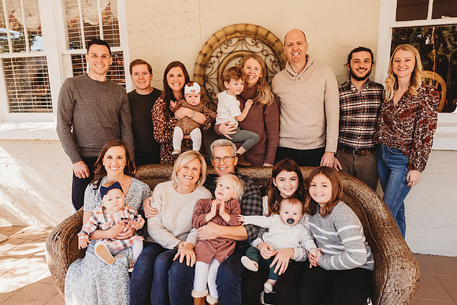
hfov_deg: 73.7
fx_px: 305
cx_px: 228
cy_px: 152
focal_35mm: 24
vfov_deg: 53.2
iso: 250
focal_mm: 24
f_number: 4.5
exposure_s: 1/200
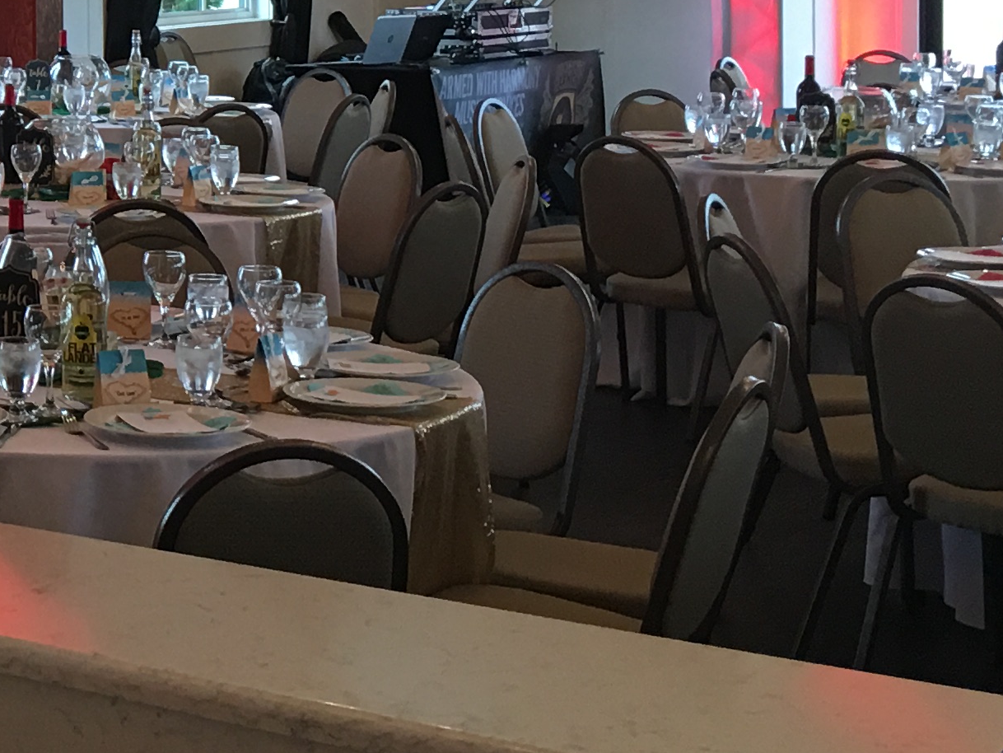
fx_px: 2782
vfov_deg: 15.1
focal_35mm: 96
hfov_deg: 18.6
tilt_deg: -1.9
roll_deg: -0.3
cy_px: -16
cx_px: -387
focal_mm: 4.15
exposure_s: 1/15
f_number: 2.2
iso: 40
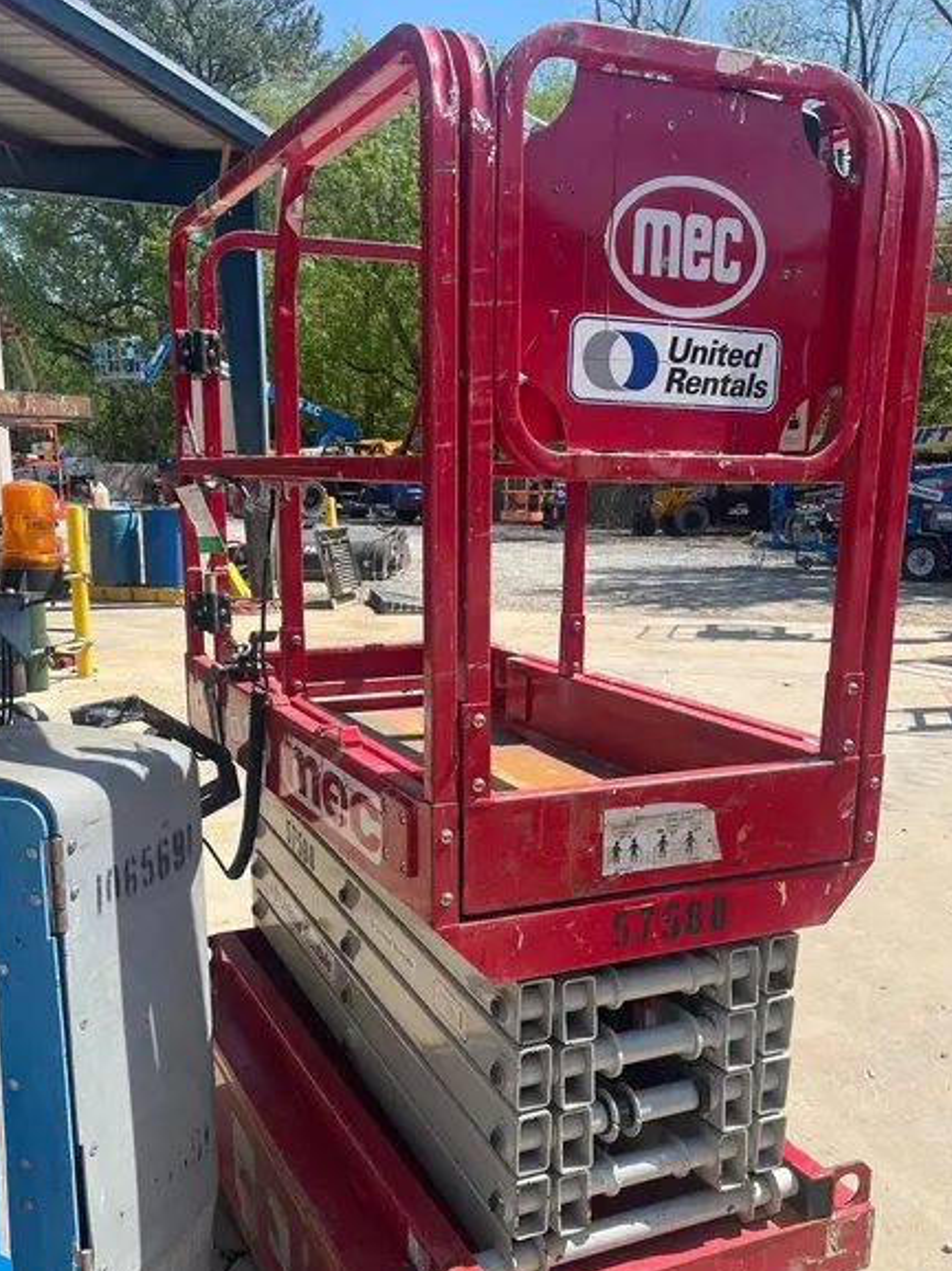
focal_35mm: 33
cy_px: 771
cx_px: 475
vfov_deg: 54.9
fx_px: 1211
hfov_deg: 42.9
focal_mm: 5.1
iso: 50
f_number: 1.6
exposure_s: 1/1992
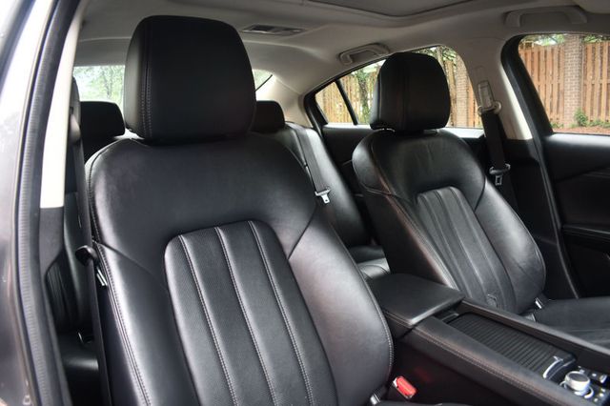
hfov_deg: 67.4
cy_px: 203
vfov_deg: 47.9
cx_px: 305
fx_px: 457
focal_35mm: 27
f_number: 3.5
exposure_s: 1/125
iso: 900
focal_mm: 18
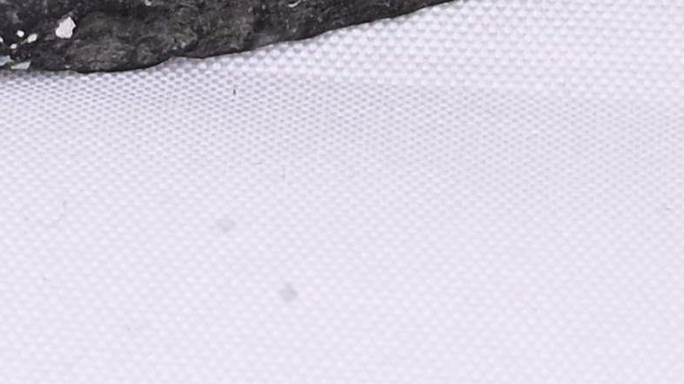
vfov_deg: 2.1
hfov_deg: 3.8
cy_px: -1117
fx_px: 10173
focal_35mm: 561
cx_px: -137
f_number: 22
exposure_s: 1/100
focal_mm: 70
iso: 640
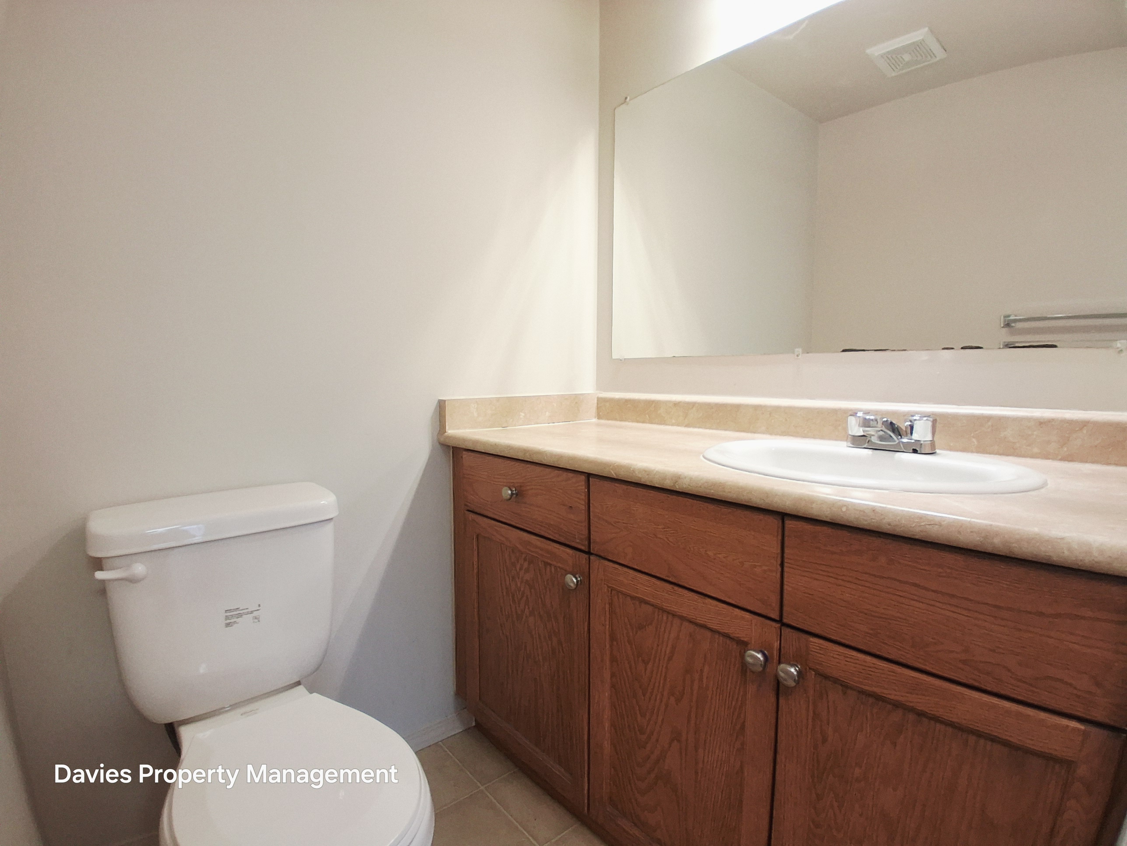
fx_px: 553
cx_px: 564
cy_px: 423
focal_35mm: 17
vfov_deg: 74.7
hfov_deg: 91.0
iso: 160
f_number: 2.2
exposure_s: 1/40
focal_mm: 1.4
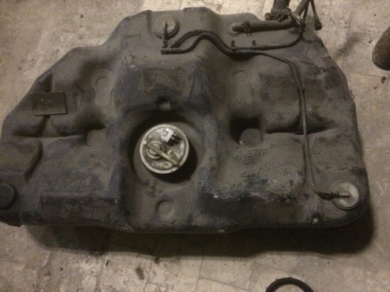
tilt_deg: -78.8
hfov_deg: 61.7
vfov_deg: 48.2
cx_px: 195
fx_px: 326
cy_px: 146
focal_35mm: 29
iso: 1250
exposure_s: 1/17
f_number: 2.2
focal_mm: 4.15
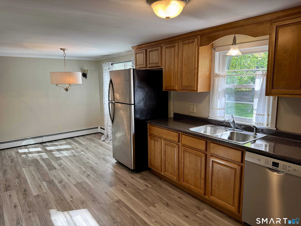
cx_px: 150
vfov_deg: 56.8
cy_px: 113
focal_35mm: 24
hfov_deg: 71.6
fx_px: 209
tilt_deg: -10.1
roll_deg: +0.0
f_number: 1.78
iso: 125
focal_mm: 6.76
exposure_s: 1/120
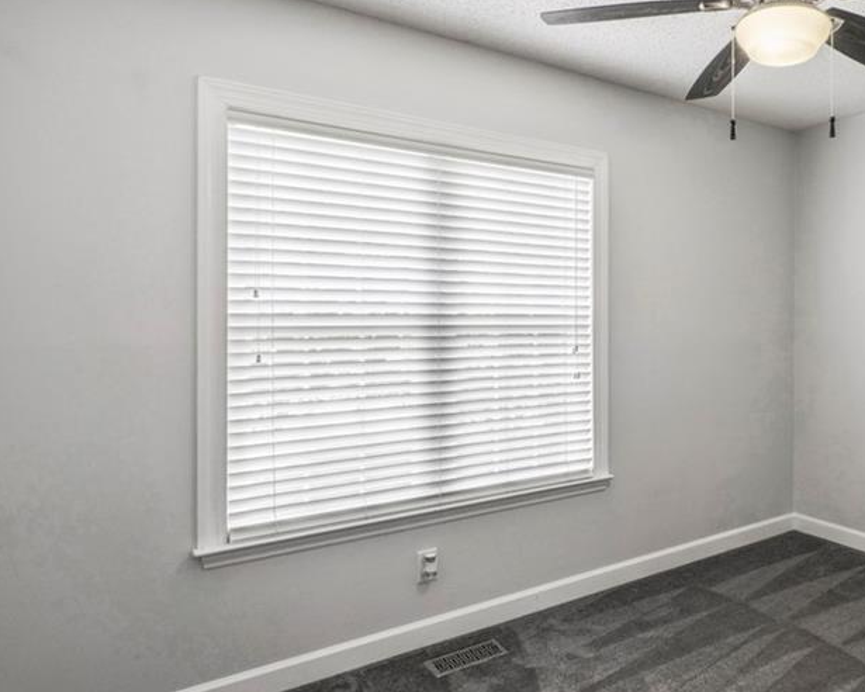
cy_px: 316
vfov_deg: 56.7
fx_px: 640
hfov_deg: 63.2
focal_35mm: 25
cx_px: 671
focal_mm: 16
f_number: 11
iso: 100
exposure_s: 1/5
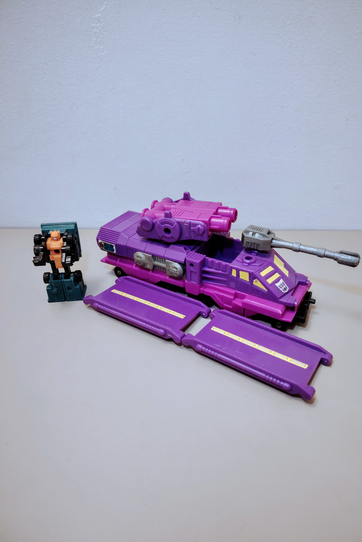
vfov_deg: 71.5
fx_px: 377
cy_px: 271
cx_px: 200
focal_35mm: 25
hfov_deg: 51.2
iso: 1250
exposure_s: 1/50
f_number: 1.75
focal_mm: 5.25
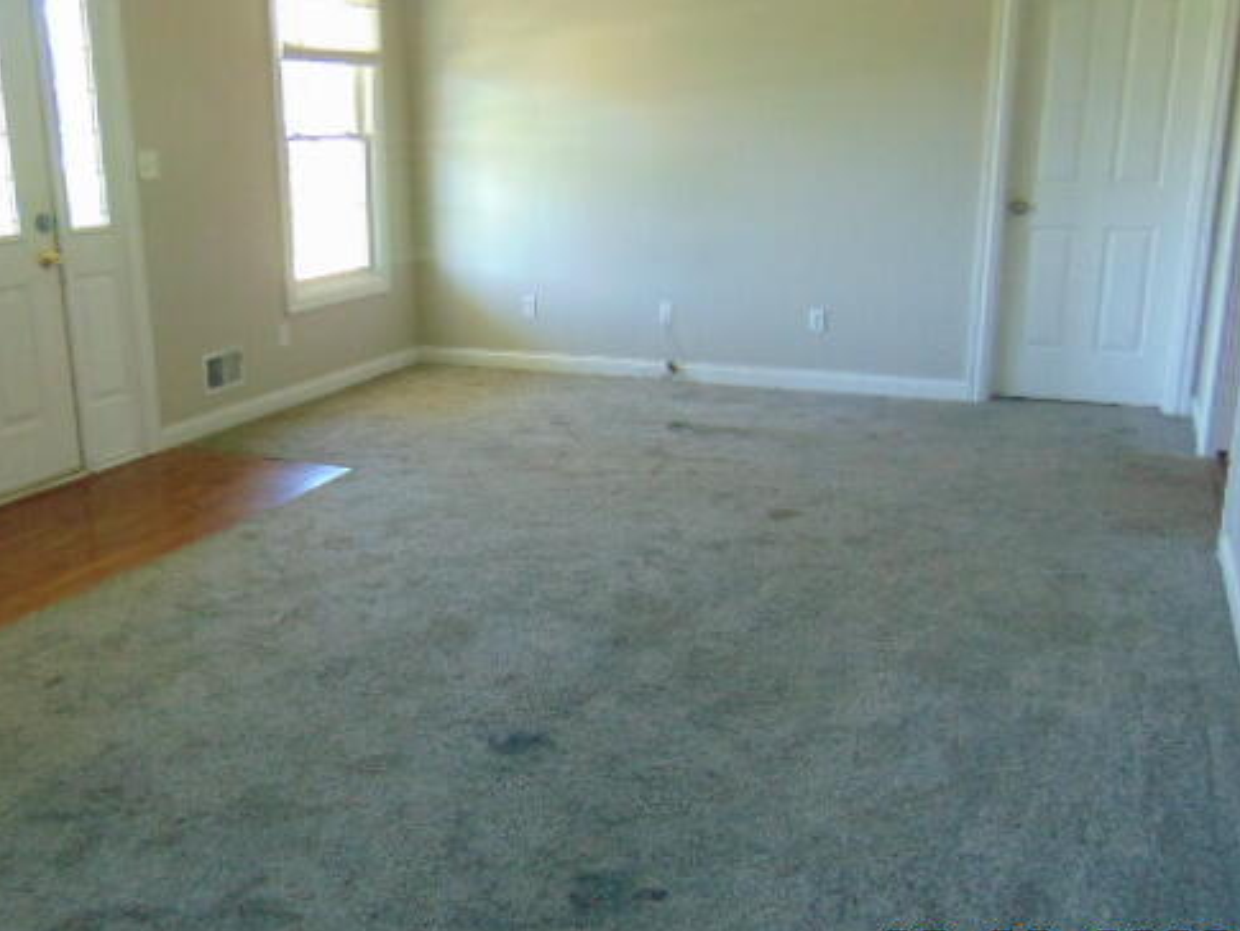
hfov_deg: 55.0
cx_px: 509
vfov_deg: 43.0
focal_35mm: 33
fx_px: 1182
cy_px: 468
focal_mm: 4.5
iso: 320
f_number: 3
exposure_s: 1/30
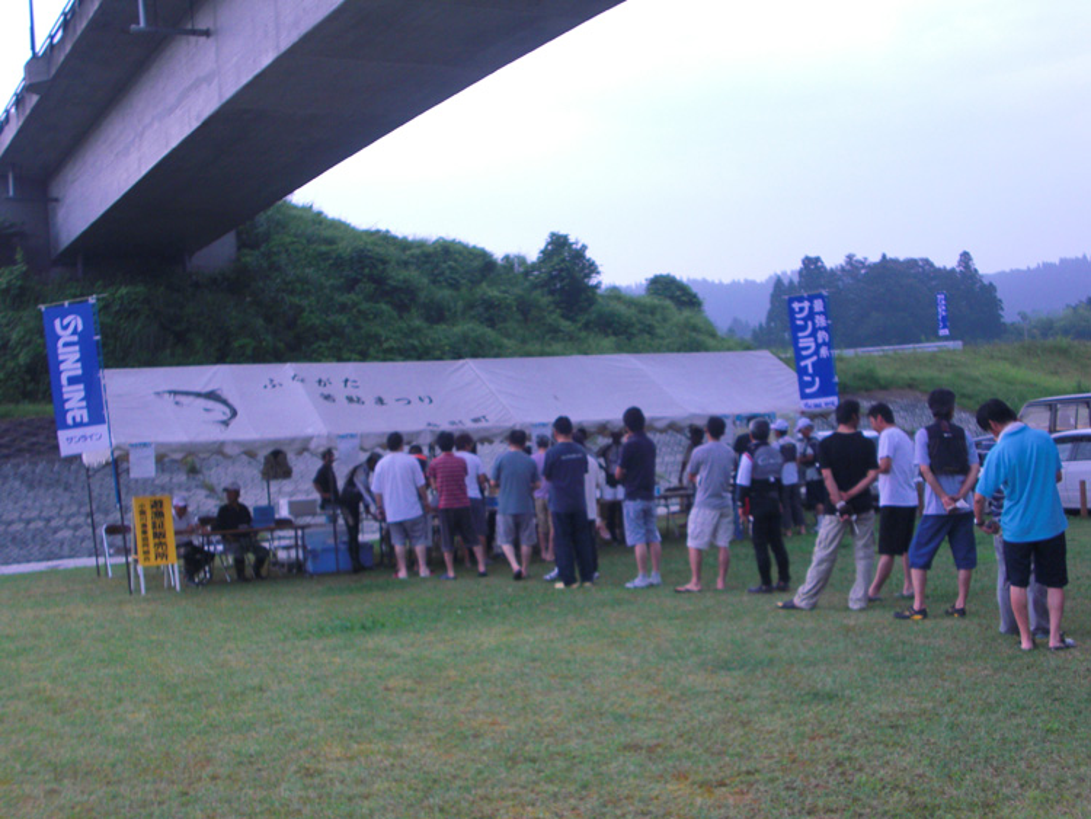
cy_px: 410
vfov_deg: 33.6
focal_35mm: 43
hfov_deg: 43.8
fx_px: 1356
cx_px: 546
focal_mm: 7.6
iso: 100
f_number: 3.1
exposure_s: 1/60
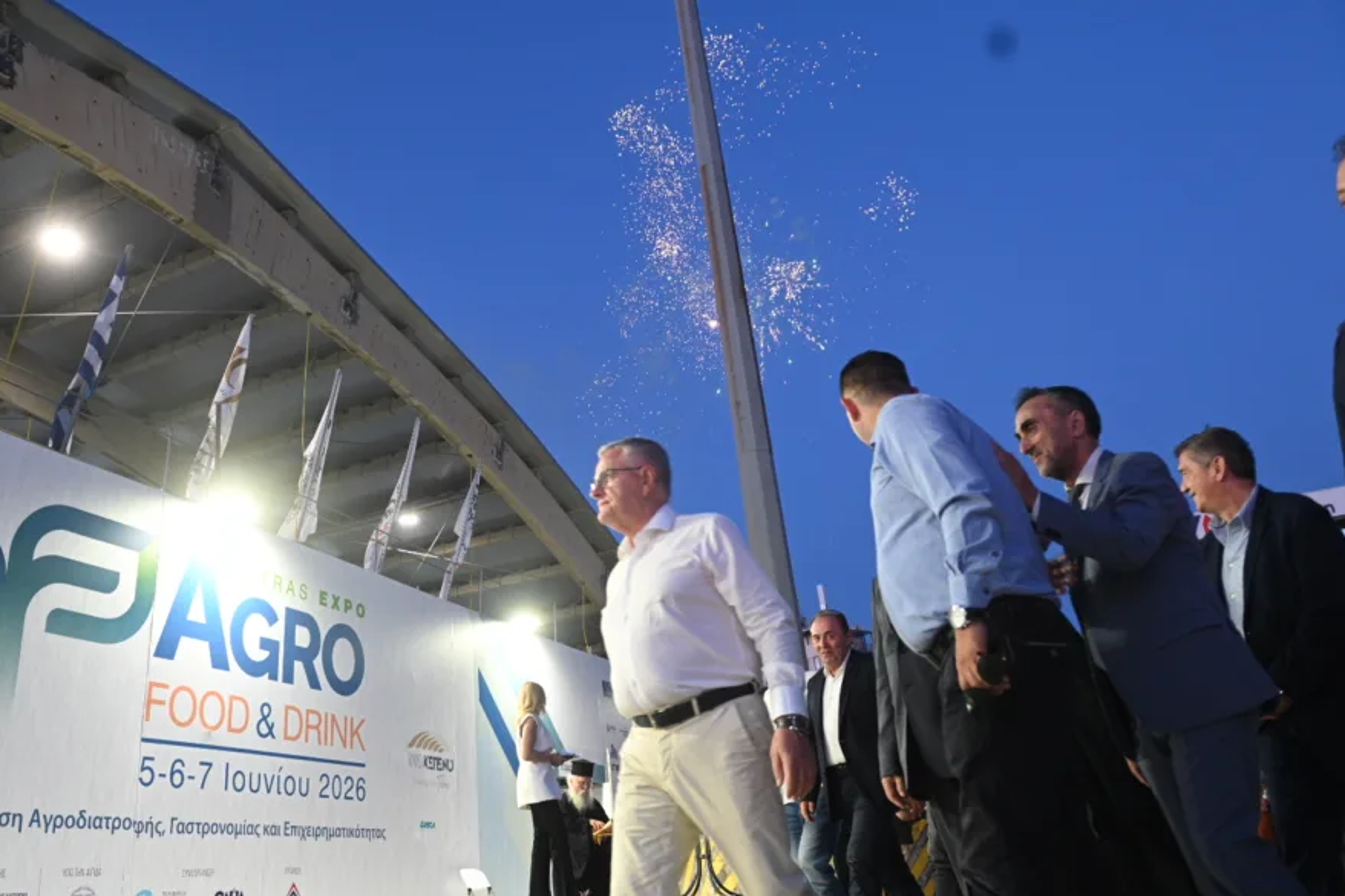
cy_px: 436
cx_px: 576
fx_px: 1046
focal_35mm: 28
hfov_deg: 65.2
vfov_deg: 46.4
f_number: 4
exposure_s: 1/100
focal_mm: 24
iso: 1600
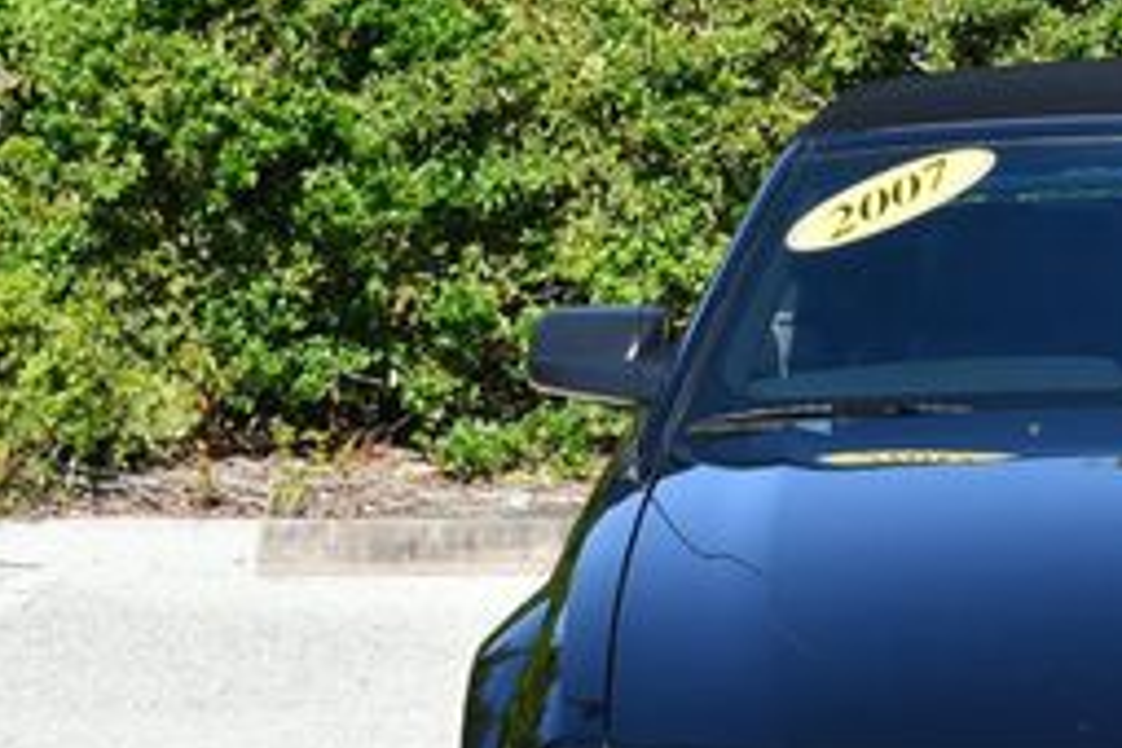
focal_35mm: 161
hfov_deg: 12.6
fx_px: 5017
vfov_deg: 8.5
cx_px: 1184
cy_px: 581
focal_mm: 32
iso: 160
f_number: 8
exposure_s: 1/250
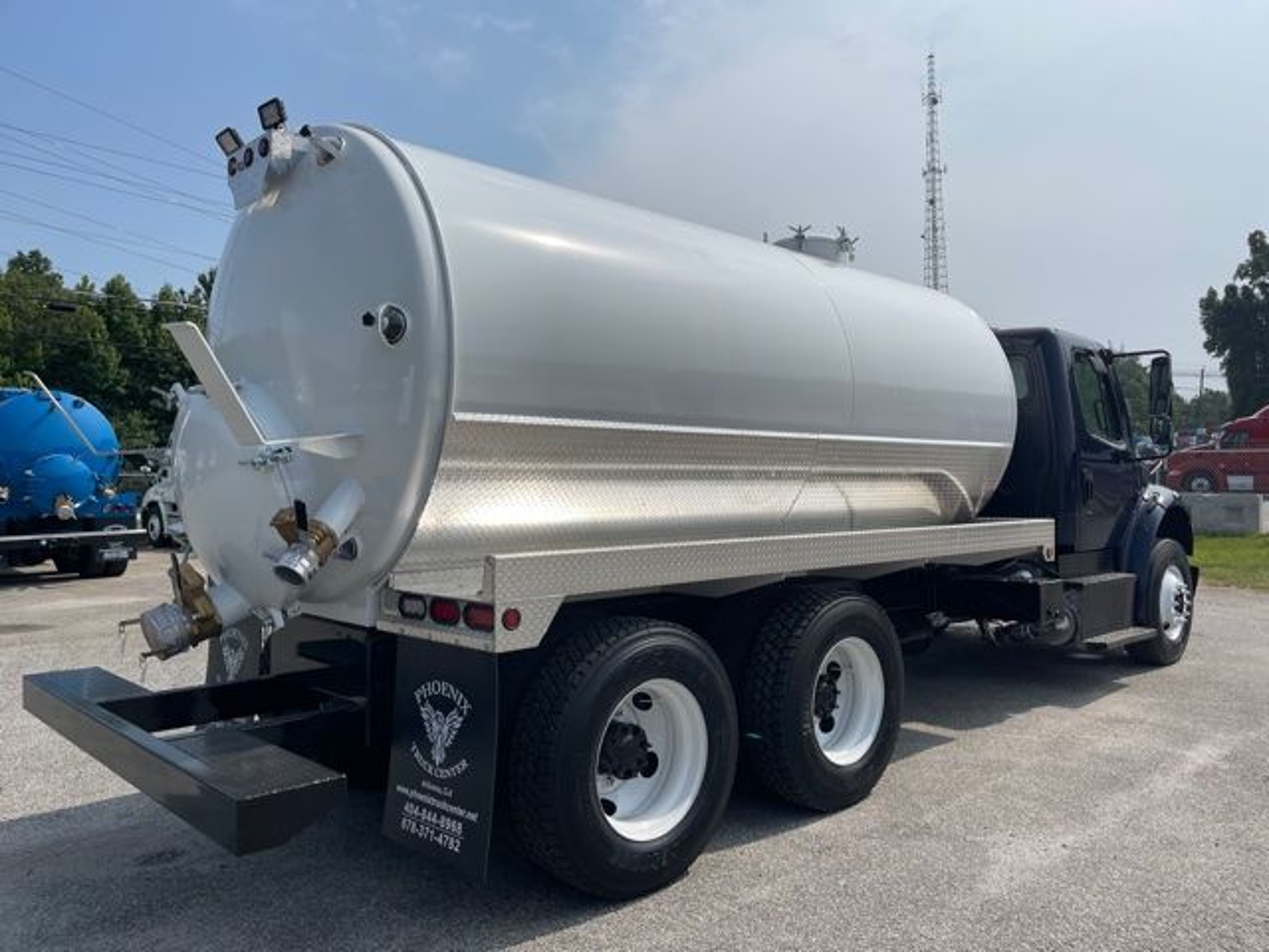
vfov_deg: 53.1
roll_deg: +0.6
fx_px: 953
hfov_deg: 67.3
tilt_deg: -1.0
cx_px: 634
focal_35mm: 26
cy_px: 476
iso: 32
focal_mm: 5.1
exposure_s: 1/7407
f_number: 1.6
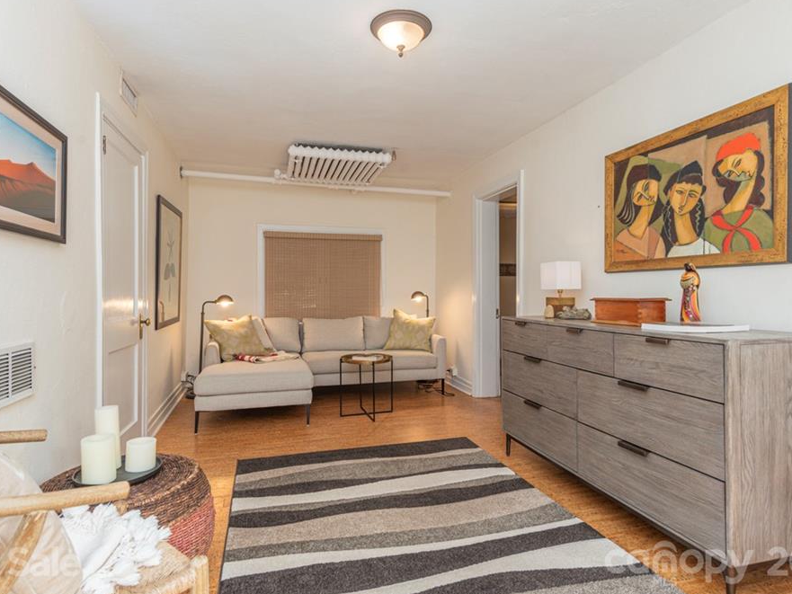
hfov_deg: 84.7
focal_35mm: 19
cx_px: 396
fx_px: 435
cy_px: 296
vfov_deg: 68.7
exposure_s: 1/60
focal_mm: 17
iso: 400
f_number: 7.1
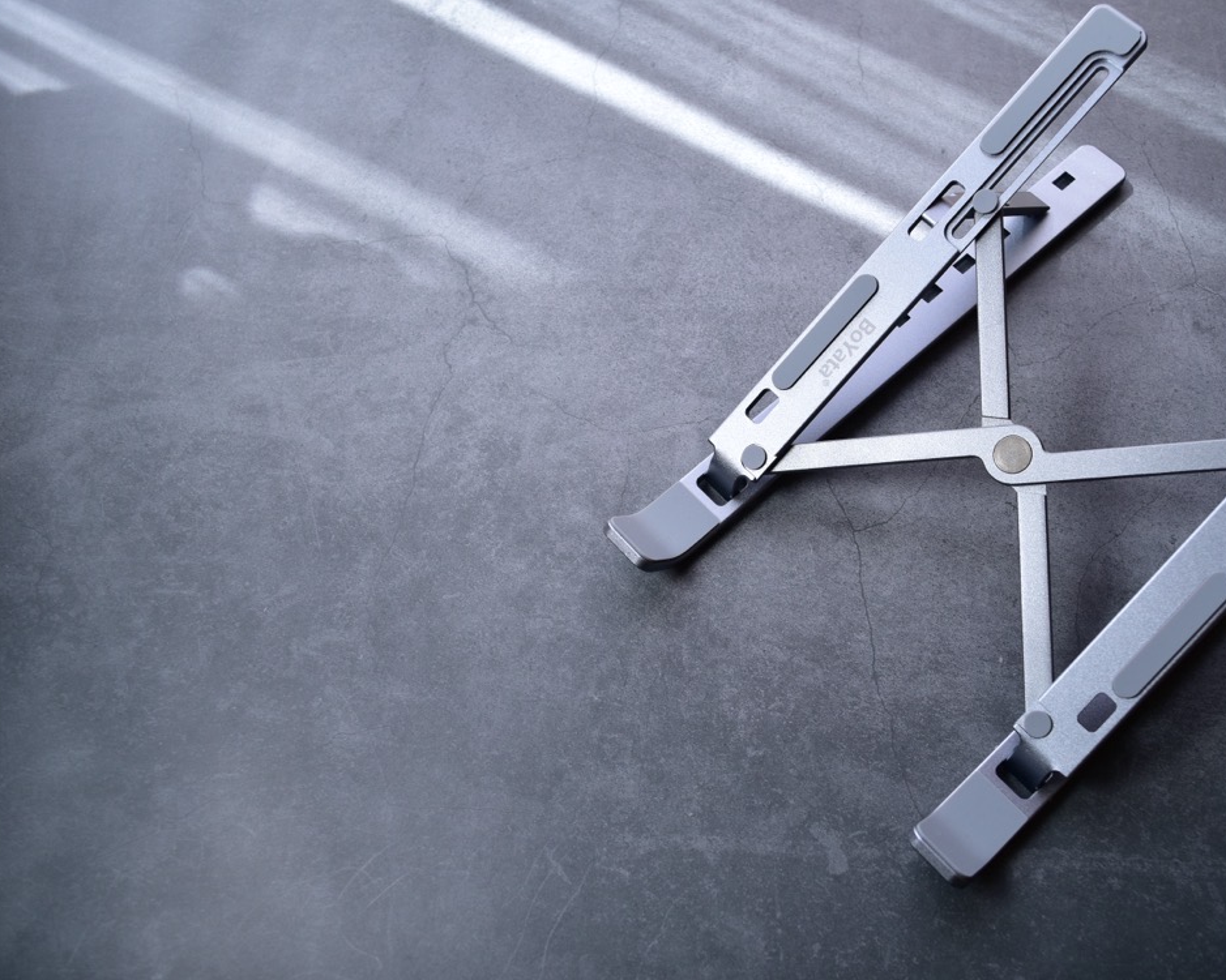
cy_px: 480
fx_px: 1379
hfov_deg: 47.6
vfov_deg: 39.1
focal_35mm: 38
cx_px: 743
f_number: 5.6
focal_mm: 22
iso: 100
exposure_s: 1/80
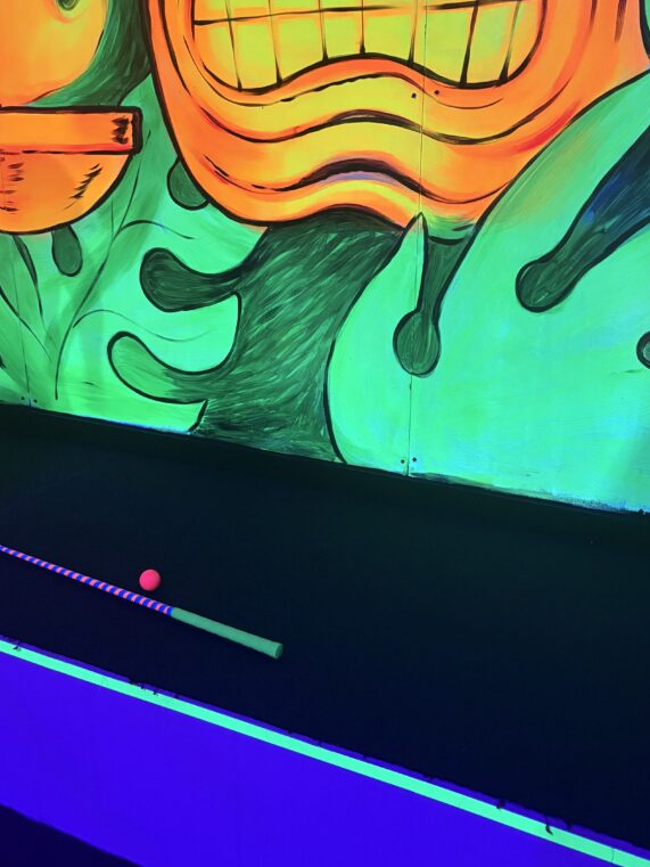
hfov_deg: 40.7
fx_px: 876
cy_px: 416
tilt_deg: -15.8
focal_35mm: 35
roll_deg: -1.0
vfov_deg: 52.6
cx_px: 310
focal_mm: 5.96
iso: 640
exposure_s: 1/40
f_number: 1.6
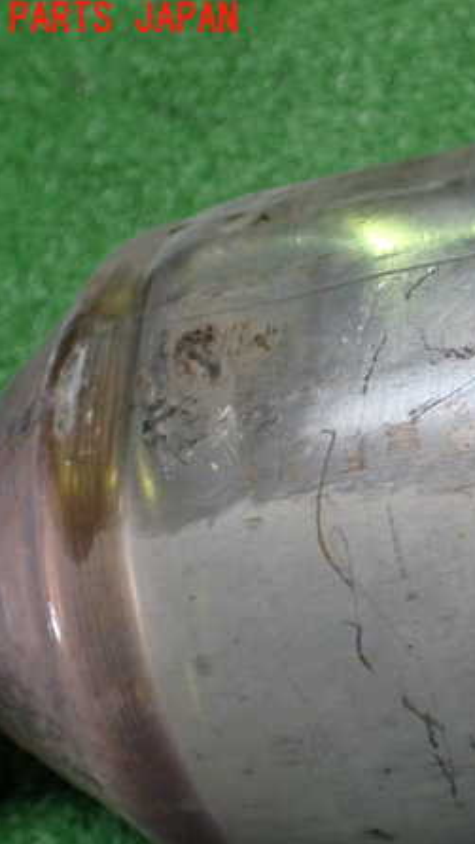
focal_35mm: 44
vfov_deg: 46.4
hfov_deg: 25.9
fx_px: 985
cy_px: 422
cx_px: 462
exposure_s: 1/125
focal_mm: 5.4
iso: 250
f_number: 2.3
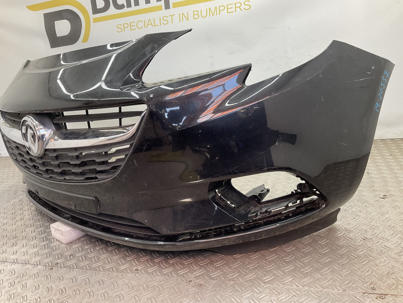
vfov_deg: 48.2
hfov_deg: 61.7
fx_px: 338
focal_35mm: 29
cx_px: 202
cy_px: 152
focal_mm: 3
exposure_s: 1/100
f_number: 1.8
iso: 32
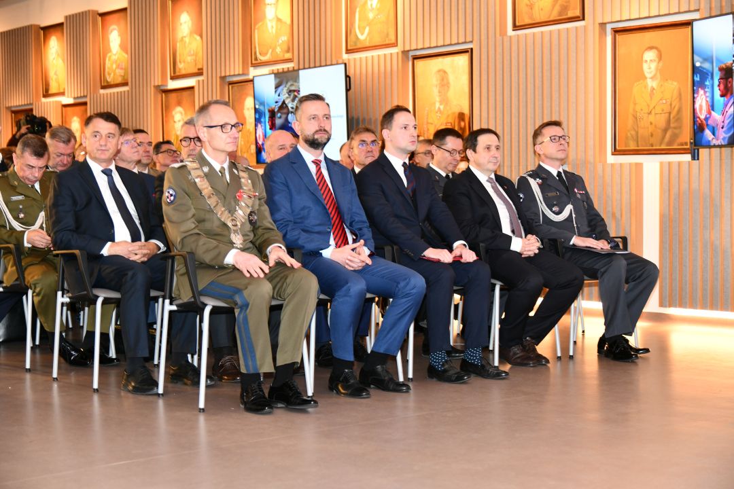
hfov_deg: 36.2
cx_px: 367
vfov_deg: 24.6
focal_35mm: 55
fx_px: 1121
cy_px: 244
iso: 1800
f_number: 4.5
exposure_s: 1/60
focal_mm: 55
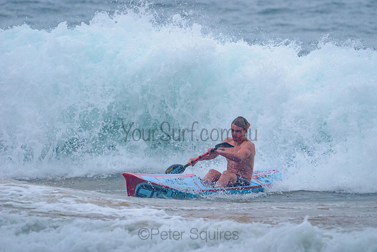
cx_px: 231
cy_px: 133
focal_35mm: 613
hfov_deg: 3.4
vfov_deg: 2.2
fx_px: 6424
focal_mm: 500
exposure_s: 1/1250
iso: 1600
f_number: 5.6
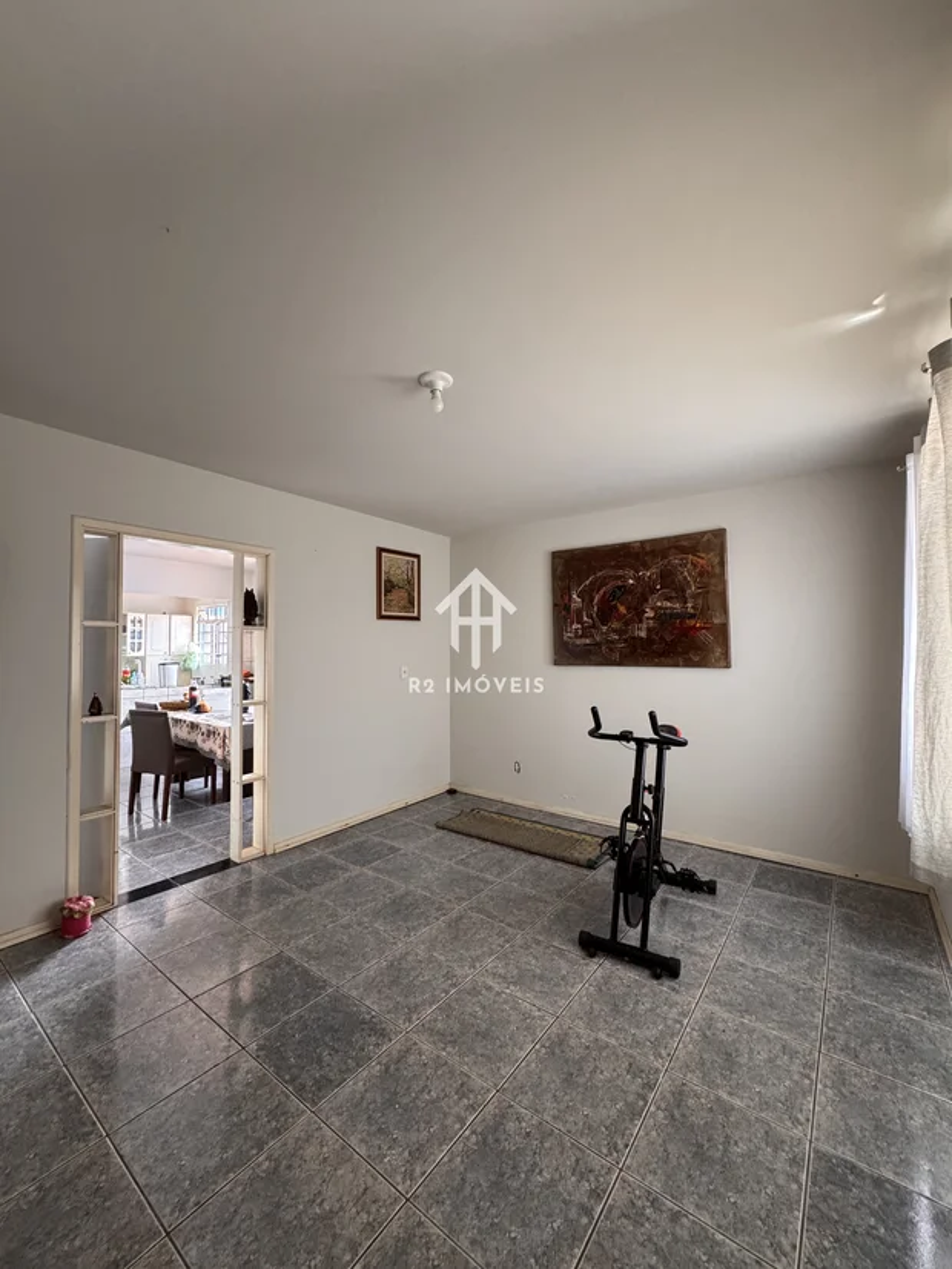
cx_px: 476
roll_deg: +0.7
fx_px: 513
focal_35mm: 14
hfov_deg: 85.7
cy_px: 634
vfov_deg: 102.0
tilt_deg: +1.4
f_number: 2.2
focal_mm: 2.22
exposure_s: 1/60
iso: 400
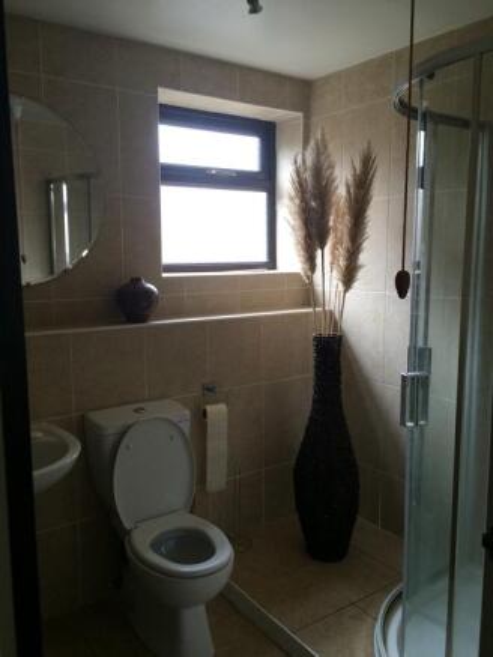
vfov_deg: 61.6
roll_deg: +0.7
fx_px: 550
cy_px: 328
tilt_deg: -7.5
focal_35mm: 29
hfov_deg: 48.2
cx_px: 246
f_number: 2.2
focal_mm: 4.15
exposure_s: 1/30
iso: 40
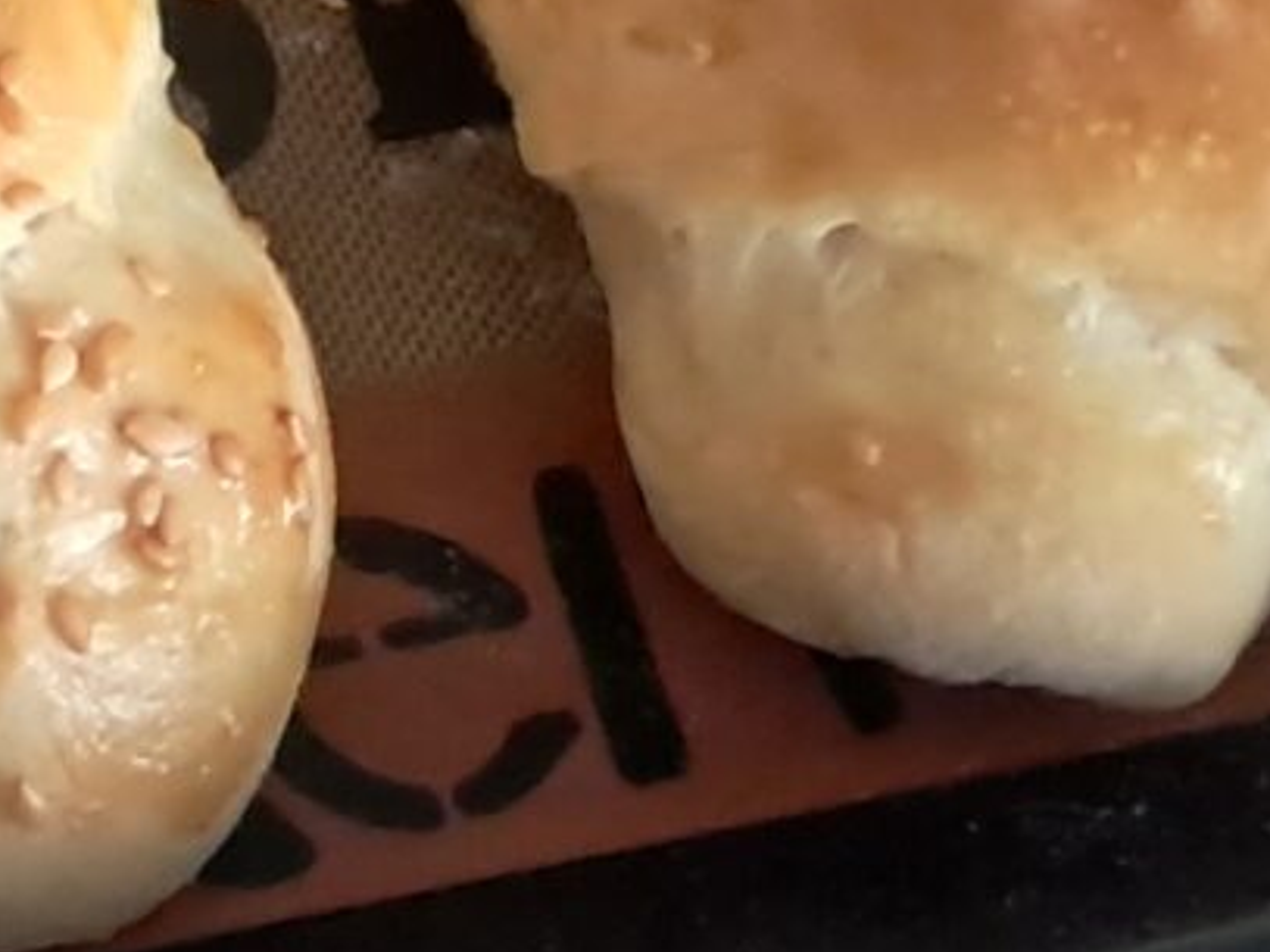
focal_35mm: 170
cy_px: -1832
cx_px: -1810
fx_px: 6235
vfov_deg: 7.7
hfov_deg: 10.1
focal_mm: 4
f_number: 1.8
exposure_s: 1/30
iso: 640
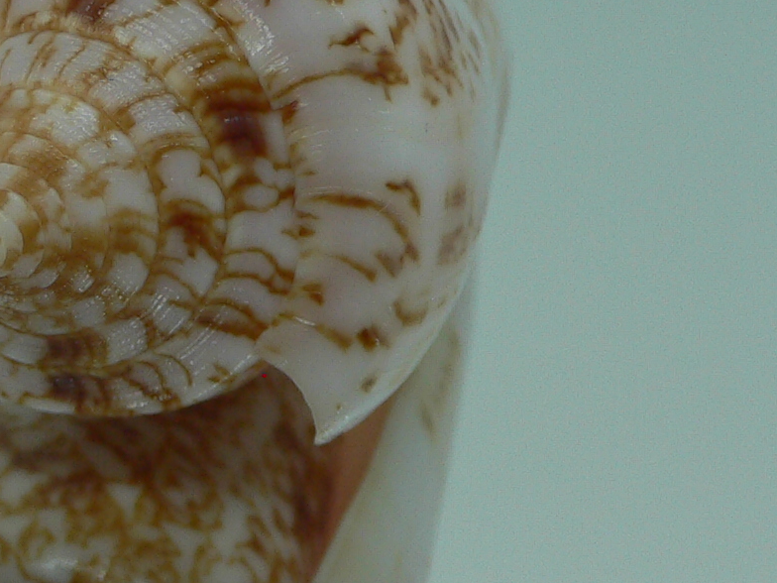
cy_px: 228
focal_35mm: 90
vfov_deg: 16.4
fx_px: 2020
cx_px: 153
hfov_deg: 21.5
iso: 80
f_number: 2.8
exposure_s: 1/60
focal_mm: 4.6
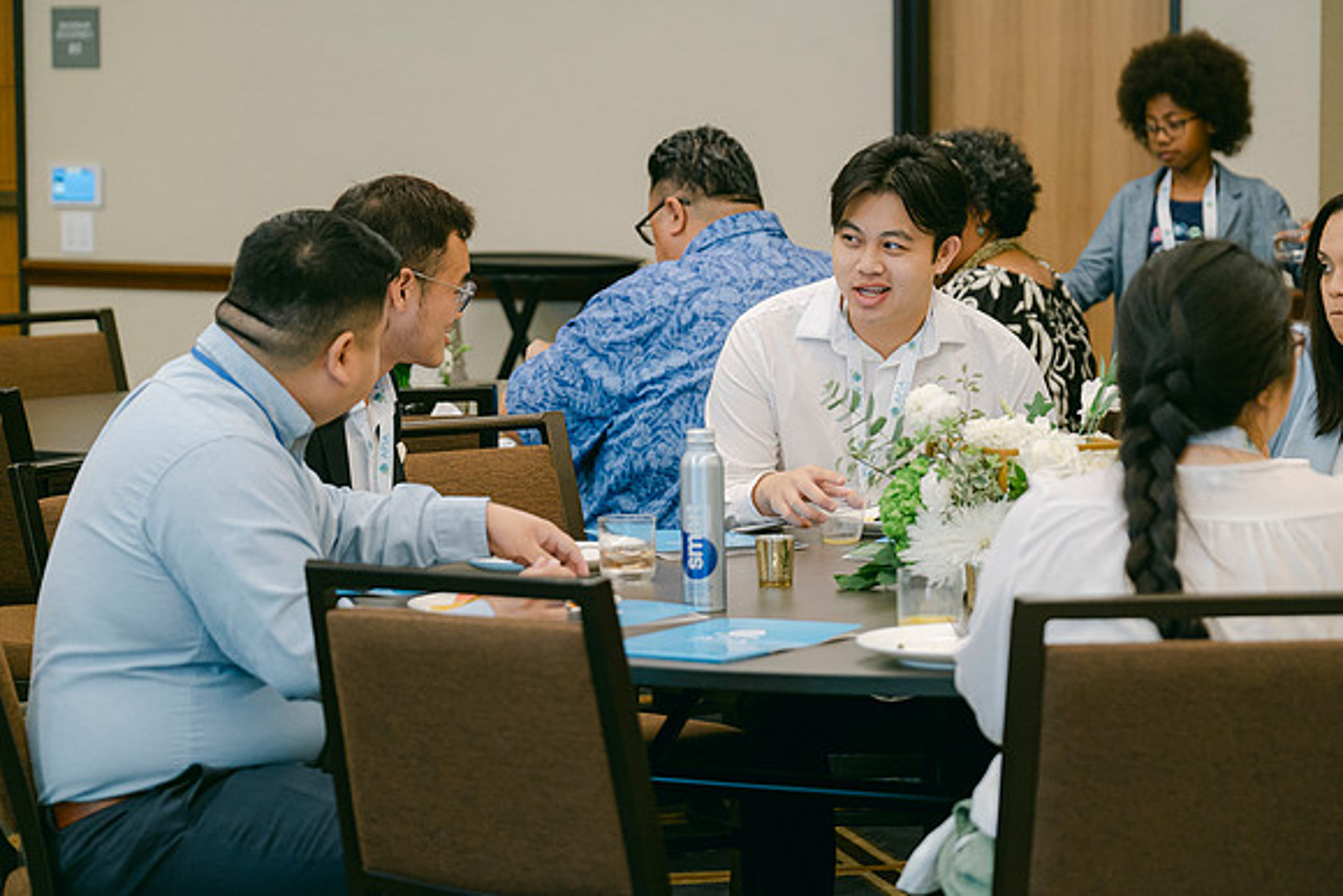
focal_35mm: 114
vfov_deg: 12.0
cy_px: 448
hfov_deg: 17.9
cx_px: 672
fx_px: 4264
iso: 2000
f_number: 2.8
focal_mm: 74.4
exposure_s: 1/125
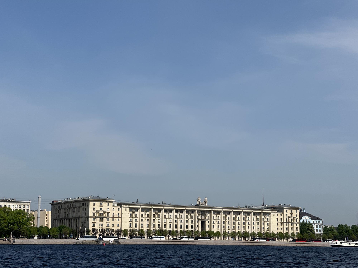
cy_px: 134
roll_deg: -1.5
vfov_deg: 19.1
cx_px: 179
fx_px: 796
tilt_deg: +7.6
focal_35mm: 77
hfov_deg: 25.3
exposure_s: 1/1597
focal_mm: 9
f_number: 2.8
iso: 32
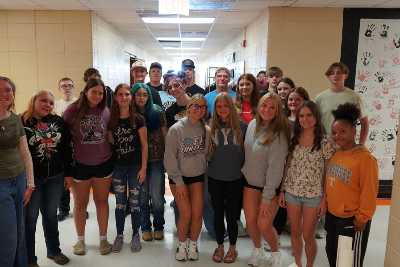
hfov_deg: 58.6
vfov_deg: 41.1
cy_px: 137
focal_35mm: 32
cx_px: 181
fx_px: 356
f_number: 4
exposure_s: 1/160
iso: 3200
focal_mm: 28
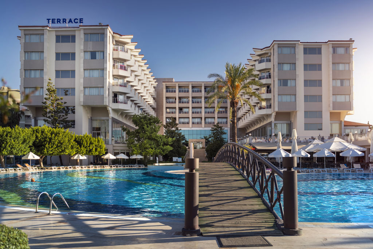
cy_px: 124
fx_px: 311
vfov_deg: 43.7
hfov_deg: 61.9
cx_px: 186
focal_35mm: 30
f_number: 2.8
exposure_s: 1/1600
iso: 125
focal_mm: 30
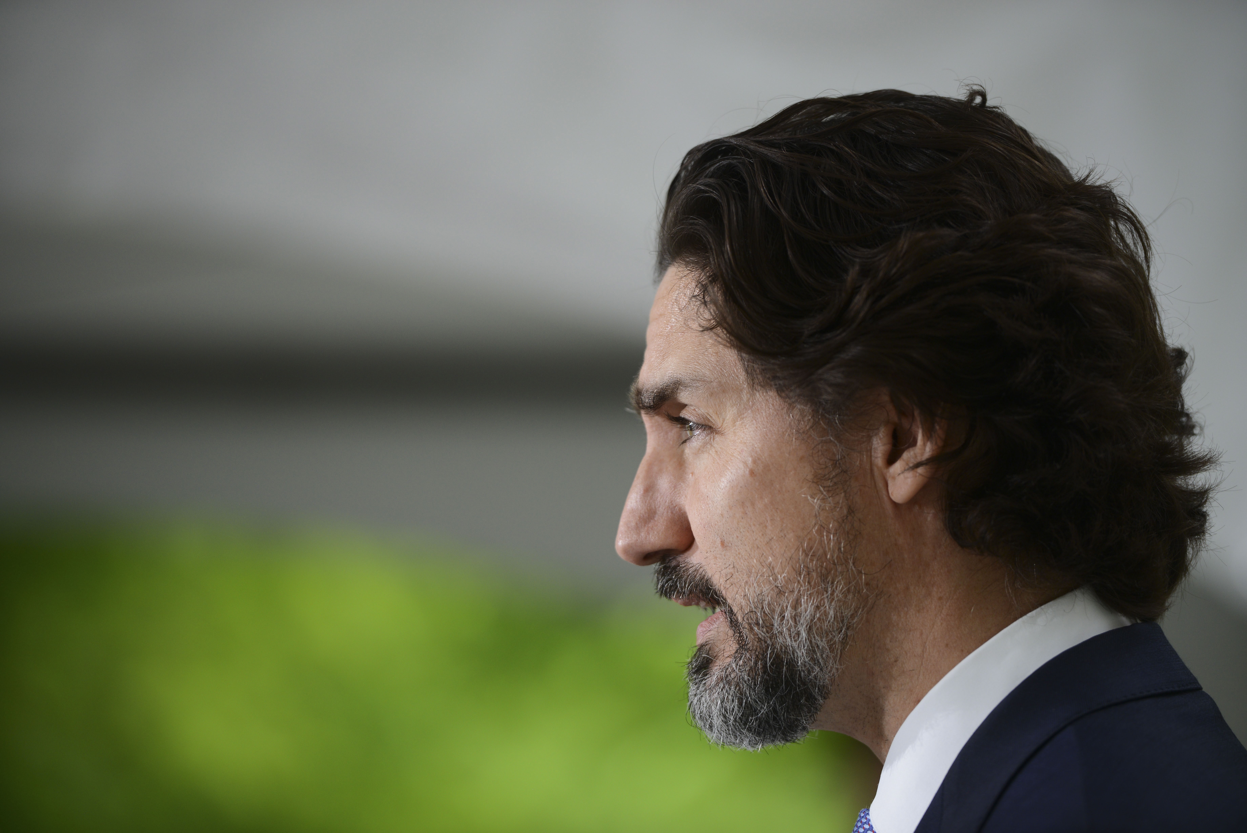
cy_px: 416
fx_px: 6930
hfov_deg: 10.3
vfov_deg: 6.9
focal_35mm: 200
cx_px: 624
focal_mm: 200
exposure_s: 1/400
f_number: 2.8
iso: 400
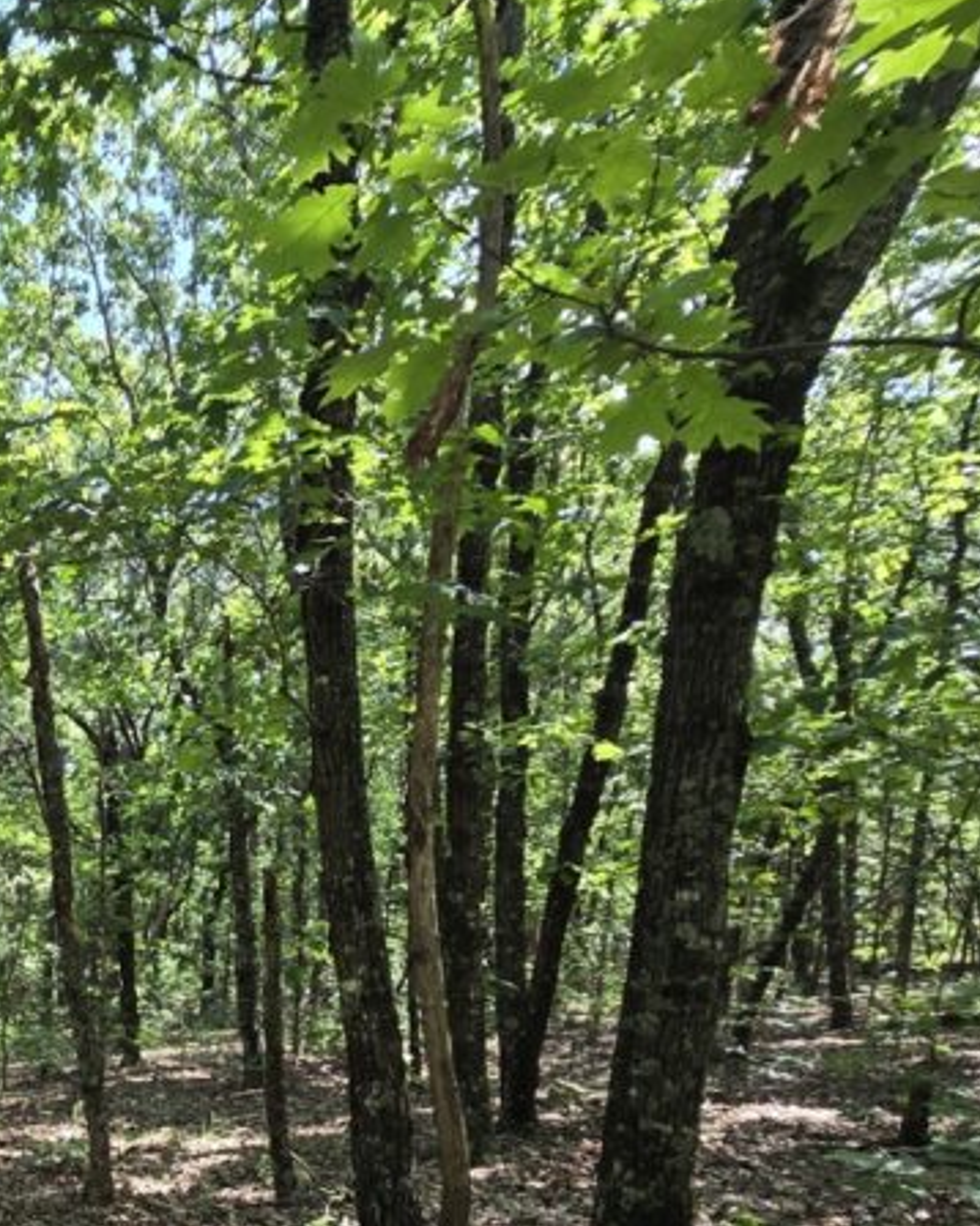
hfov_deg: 38.0
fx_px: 1052
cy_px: 966
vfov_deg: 56.4
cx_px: -183
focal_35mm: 29
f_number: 2.2
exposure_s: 1/206
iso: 50
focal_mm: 2.2
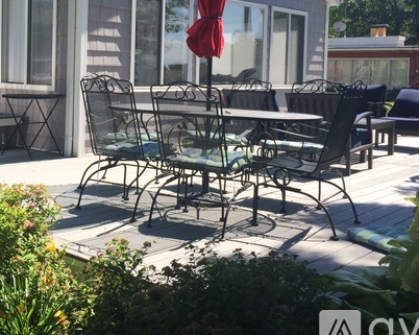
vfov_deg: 31.6
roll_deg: -2.1
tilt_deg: -0.7
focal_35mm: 47
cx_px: 140
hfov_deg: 39.1
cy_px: 91
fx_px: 582
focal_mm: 4.15
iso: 32
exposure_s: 1/791
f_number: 2.2
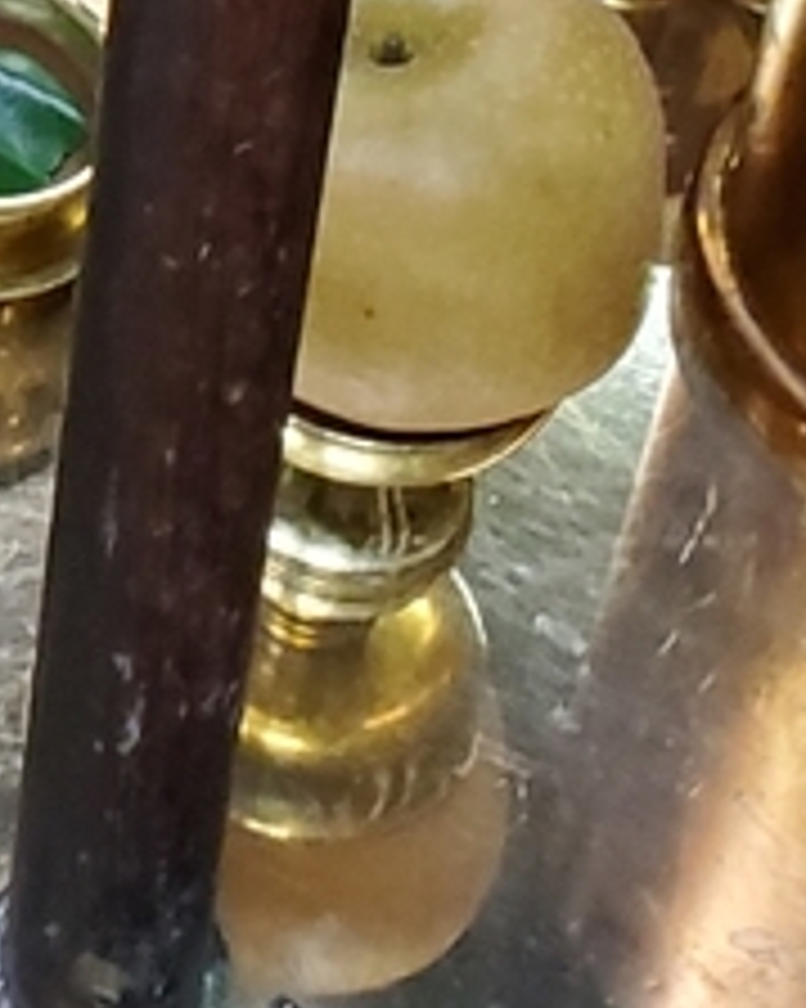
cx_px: -959
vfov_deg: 12.6
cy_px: -927
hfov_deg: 10.2
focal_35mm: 136
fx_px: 4058
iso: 640
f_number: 2.4
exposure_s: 1/25
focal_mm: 4.3
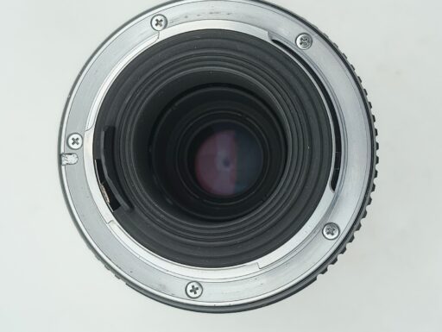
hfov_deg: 71.5
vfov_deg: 56.9
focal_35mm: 24
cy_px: 166
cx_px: 221
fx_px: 307
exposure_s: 1/495
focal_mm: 5.56
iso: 100
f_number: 1.8
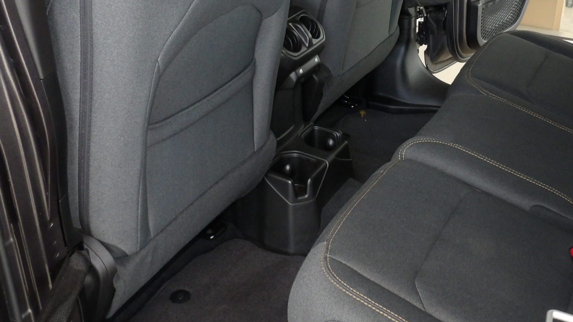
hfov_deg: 45.1
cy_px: 99
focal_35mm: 45
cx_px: 354
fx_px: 684
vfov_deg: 26.3
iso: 200
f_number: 3.2
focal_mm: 4.3
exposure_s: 1/33
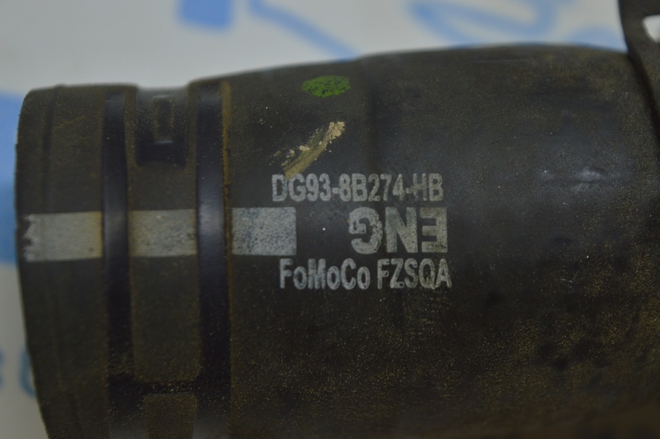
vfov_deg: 16.5
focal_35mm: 82
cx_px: 330
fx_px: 1511
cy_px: 220
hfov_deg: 24.6
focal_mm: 55
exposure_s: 1/60
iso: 400
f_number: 5.6
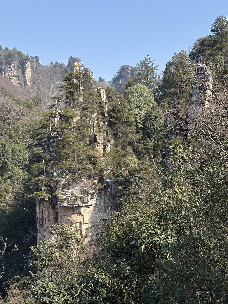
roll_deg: +0.7
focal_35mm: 52
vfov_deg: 36.8
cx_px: 114
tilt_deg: -0.2
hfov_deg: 28.0
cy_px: 152
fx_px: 457
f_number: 1.6
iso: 50
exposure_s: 1/1709
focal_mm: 5.96
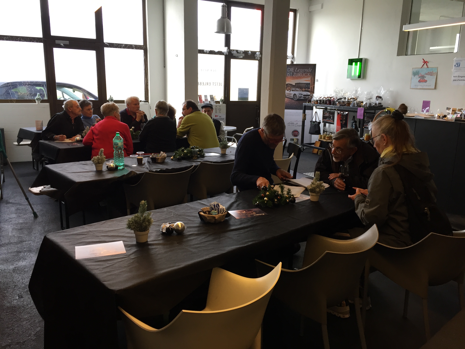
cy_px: 174
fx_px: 390
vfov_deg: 48.2
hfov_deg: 61.7
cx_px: 232
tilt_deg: -13.5
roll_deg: -1.2
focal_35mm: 29
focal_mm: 4.15
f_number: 2.2
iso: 32
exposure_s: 1/33
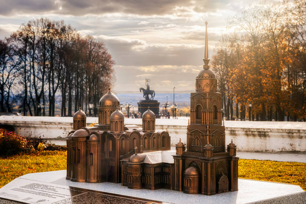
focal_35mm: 63
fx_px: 535
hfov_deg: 31.9
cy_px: 102
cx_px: 153
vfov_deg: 21.6
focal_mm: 42
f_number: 14
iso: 100
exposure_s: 1/80
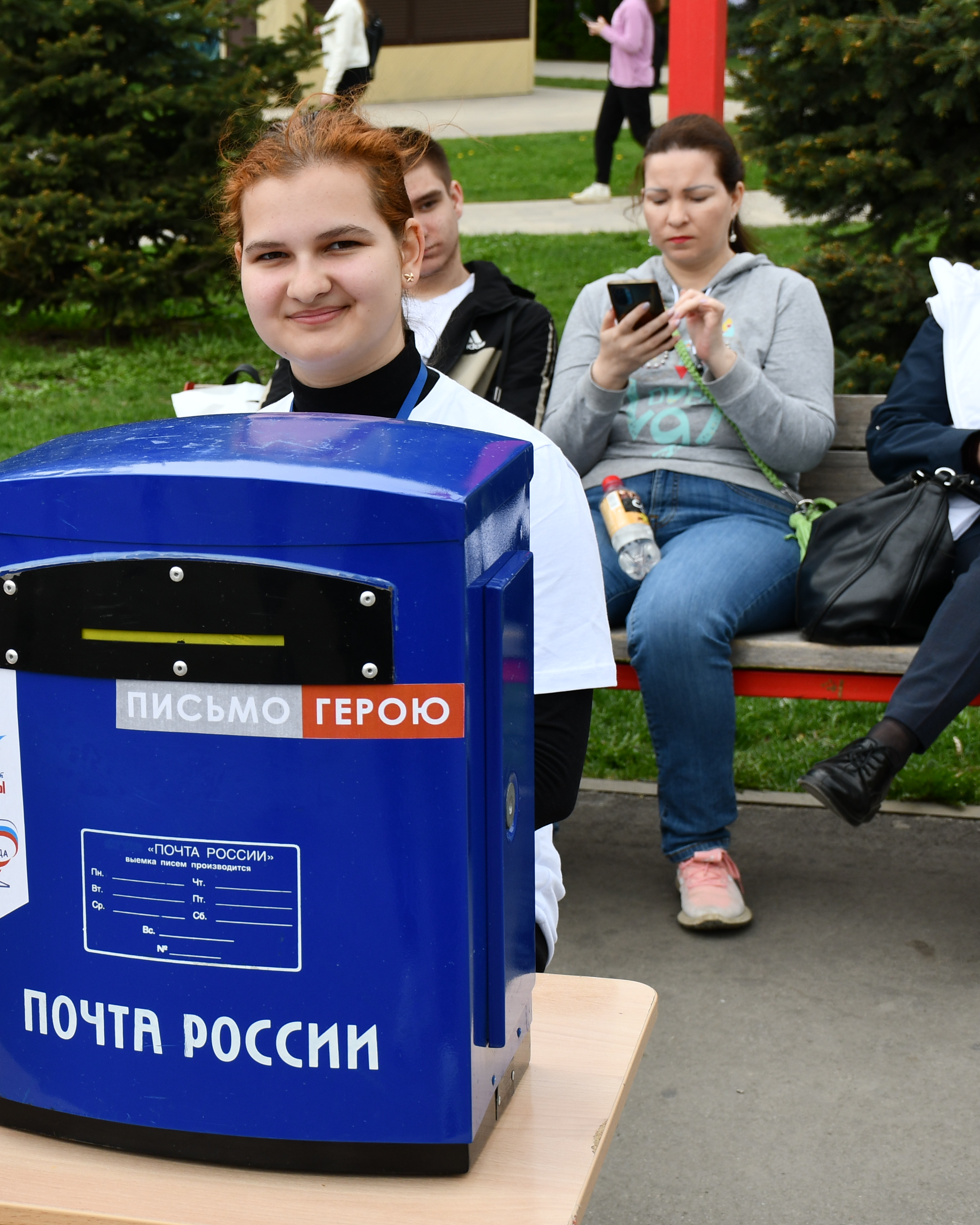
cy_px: 579
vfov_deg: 25.7
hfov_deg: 20.2
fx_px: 2683
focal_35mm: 74
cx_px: 64
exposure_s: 1/250
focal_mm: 32
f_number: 8
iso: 125
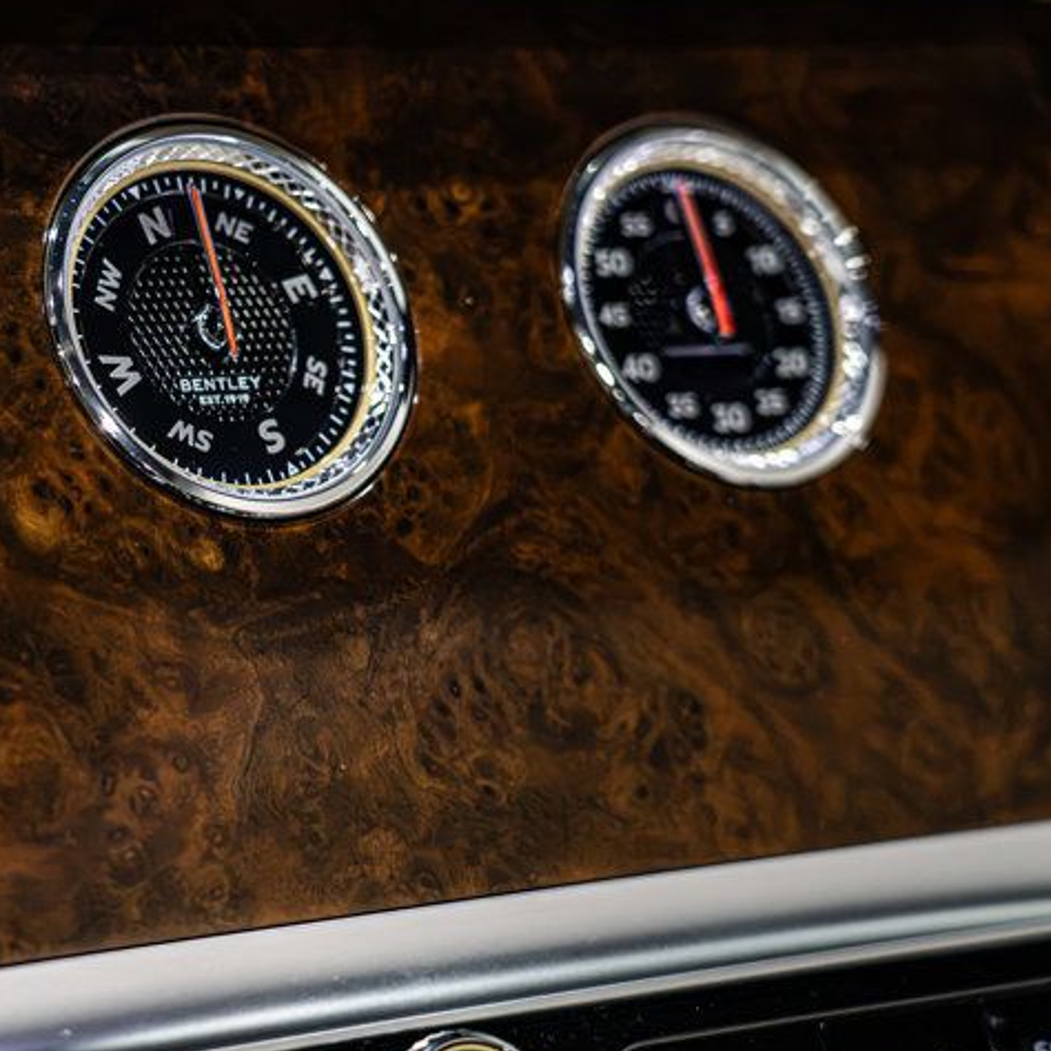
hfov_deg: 17.1
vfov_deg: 17.2
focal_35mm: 101
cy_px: 380
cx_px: 206
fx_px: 3469
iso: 1600
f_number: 4
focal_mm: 55
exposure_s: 1/125
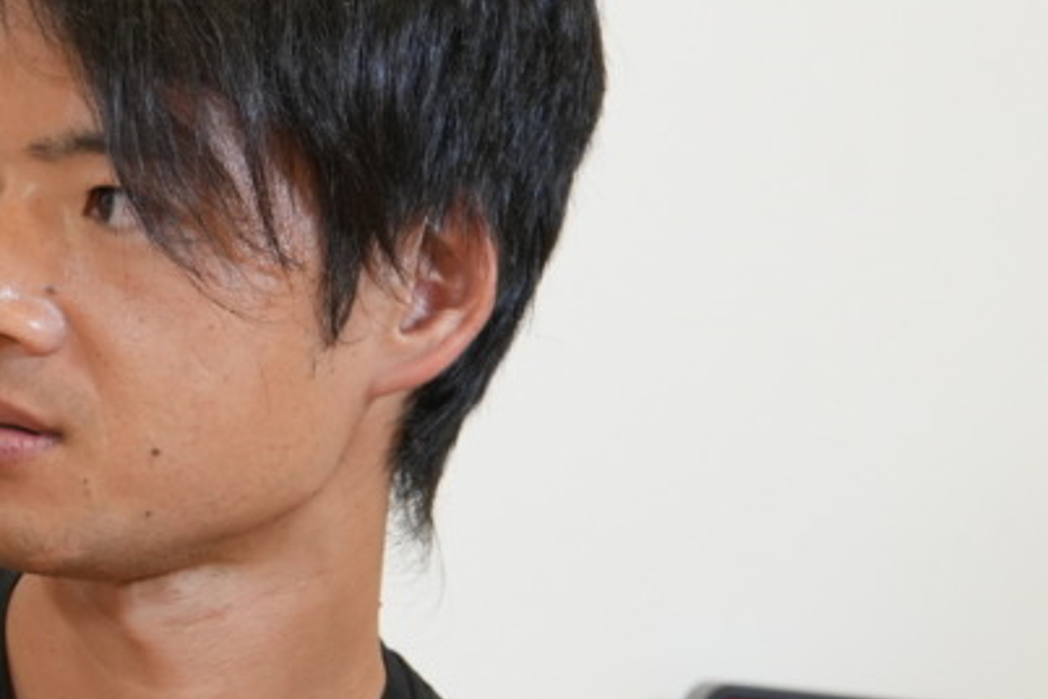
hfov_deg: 12.7
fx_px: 4687
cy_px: 592
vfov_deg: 8.5
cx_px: 146
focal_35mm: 161
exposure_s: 1/100
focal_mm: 54
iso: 1600
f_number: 6.3
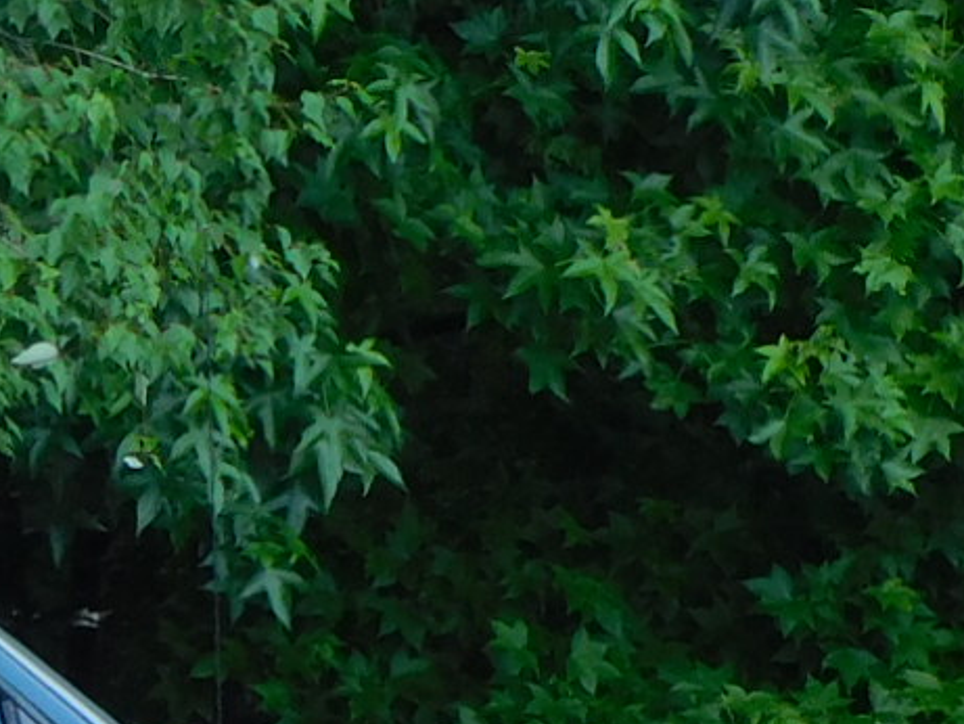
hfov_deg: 2.2
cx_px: -1271
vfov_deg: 1.7
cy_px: 977
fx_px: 24708
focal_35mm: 887
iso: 125
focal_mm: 32.2
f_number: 5.3
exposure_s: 1/125
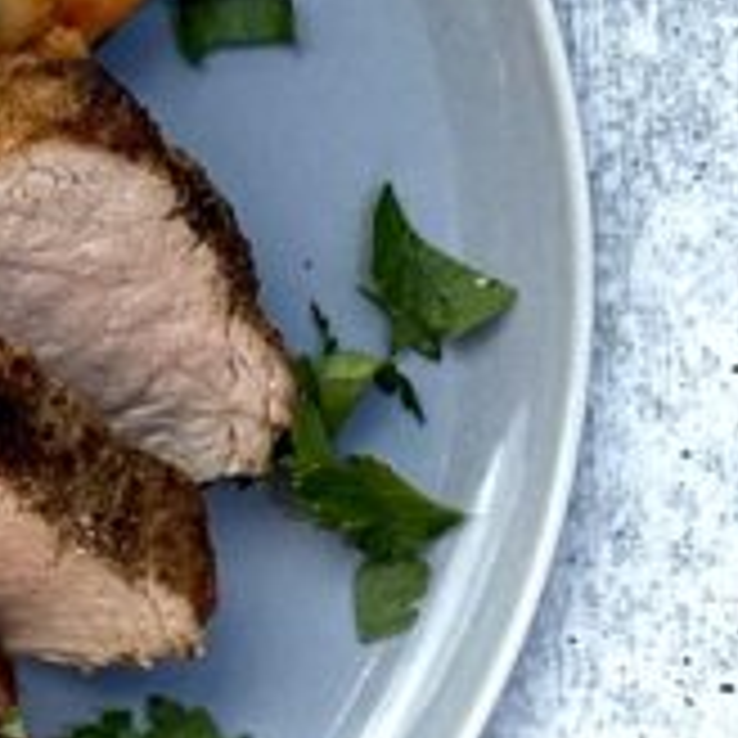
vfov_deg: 13.5
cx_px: -356
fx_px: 3112
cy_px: 326
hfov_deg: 12.8
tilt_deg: -88.6
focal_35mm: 129
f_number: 1.78
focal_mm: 6.76
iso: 64
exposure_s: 1/2331
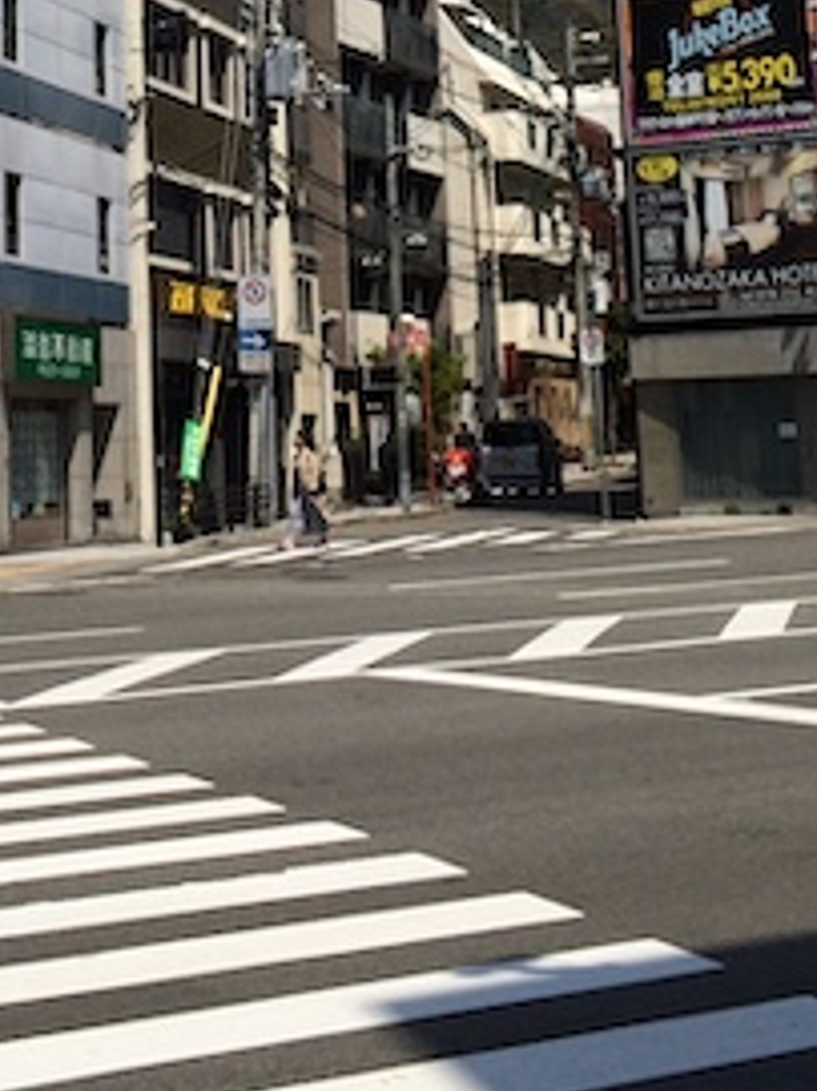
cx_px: 99
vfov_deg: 22.7
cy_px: -121
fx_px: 2551
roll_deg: +1.4
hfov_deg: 17.9
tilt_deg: +11.5
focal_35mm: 81
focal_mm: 4.15
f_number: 2.2
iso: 40
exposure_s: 1/4566
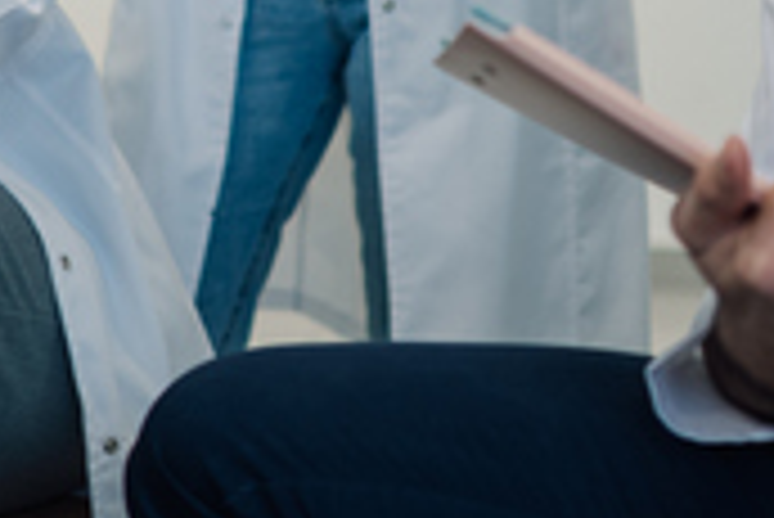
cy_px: -363
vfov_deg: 9.0
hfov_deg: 13.6
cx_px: -148
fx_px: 3163
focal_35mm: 147
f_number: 1.4
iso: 100
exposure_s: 1/250
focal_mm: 35
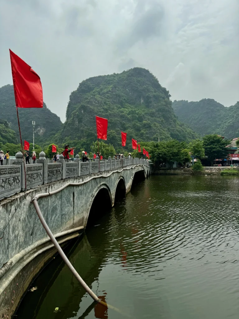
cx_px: 120
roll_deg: +0.0
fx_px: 221
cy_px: 160
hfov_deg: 56.8
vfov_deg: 71.6
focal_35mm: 24
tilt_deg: +1.2
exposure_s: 1/7937
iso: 80
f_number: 1.78
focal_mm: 6.76
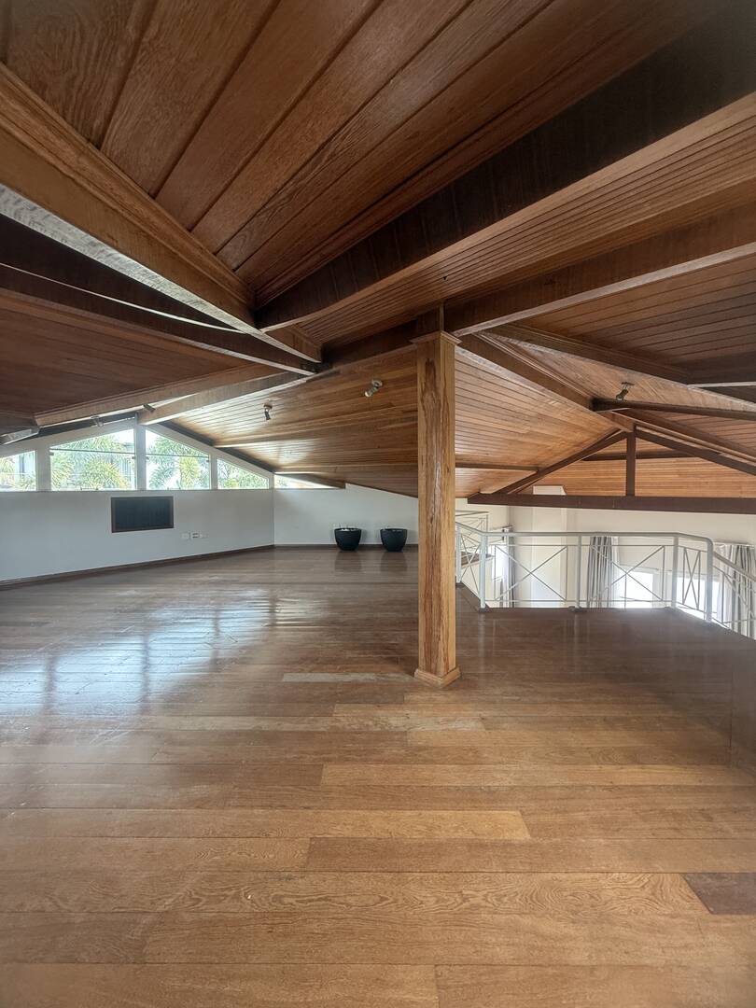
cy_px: 504
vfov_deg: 102.1
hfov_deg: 85.7
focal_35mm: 14
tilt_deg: -2.1
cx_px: 378
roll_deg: -0.9
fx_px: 408
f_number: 2.2
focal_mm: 2.22
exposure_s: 1/99
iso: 200
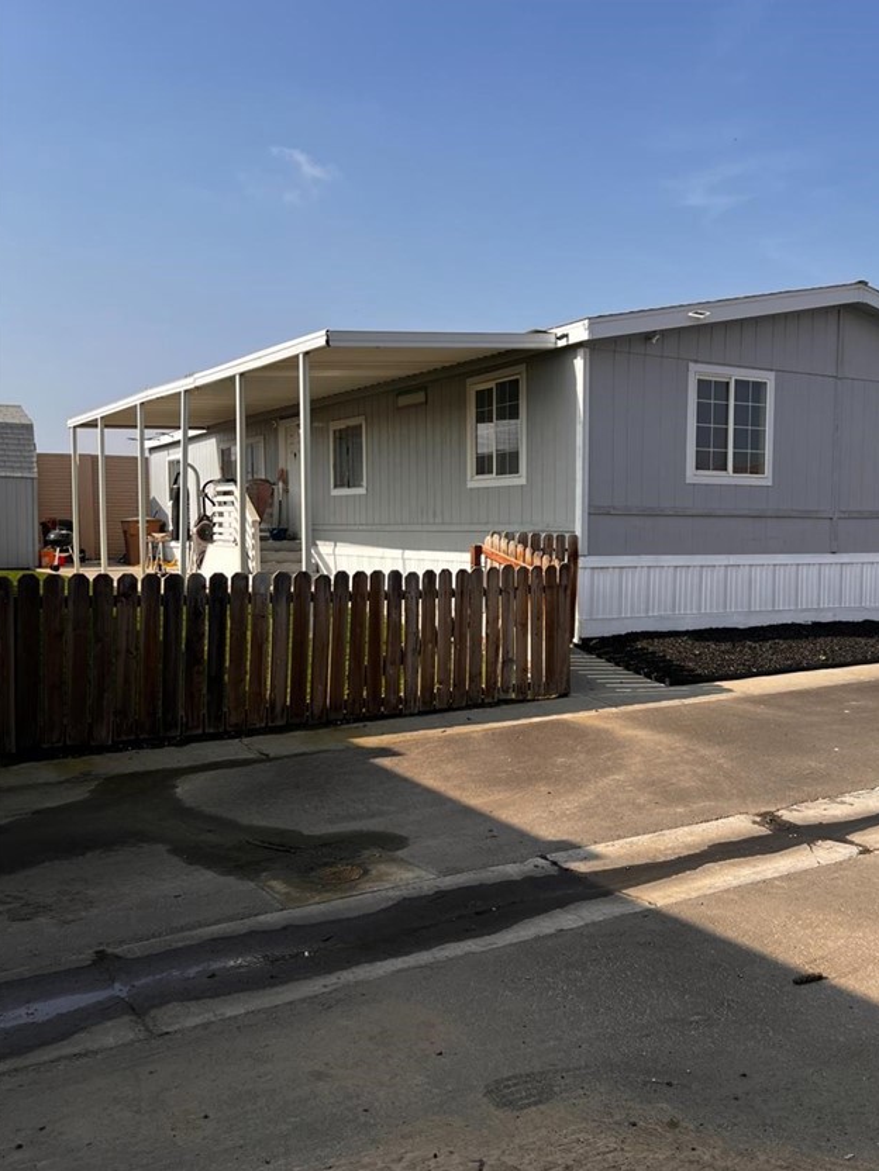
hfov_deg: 43.9
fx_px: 1083
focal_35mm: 32
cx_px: 534
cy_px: 597
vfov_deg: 56.8
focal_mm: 5.7
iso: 50
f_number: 1.5
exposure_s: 1/3356
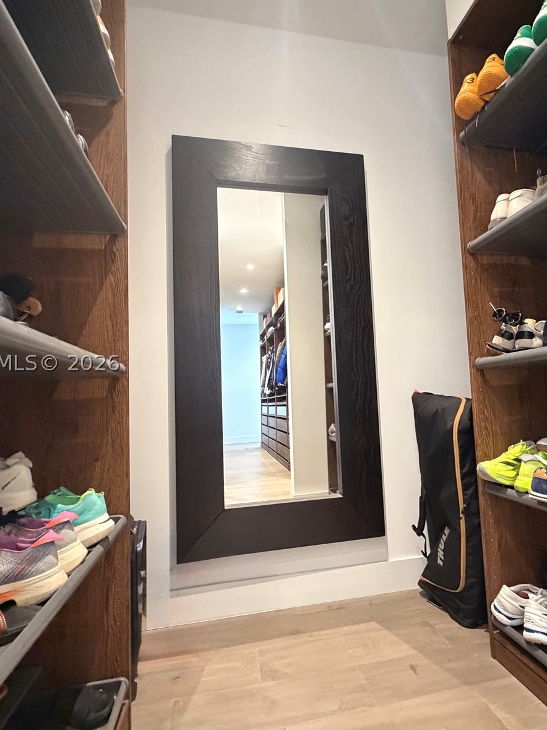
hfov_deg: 68.4
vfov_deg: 84.7
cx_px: 309
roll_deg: +2.8
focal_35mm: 19
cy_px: 363
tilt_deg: +4.3
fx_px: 400
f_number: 2.2
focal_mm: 2.22
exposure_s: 1/60
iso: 800
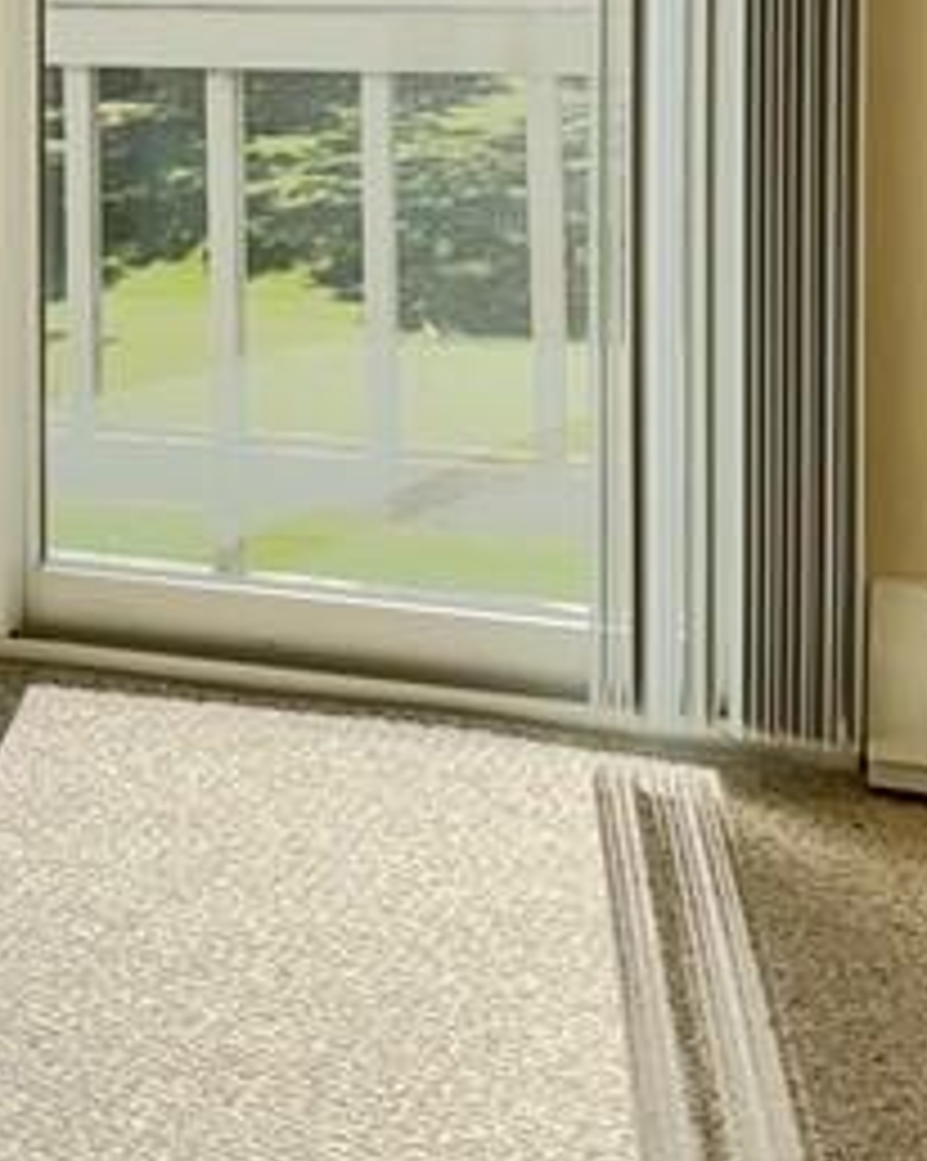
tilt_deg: -1.7
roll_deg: -0.2
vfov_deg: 19.9
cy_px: -40
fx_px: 3193
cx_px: -338
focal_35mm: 93
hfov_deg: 15.6
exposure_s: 1/1934
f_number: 1.78
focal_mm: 6.76
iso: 100
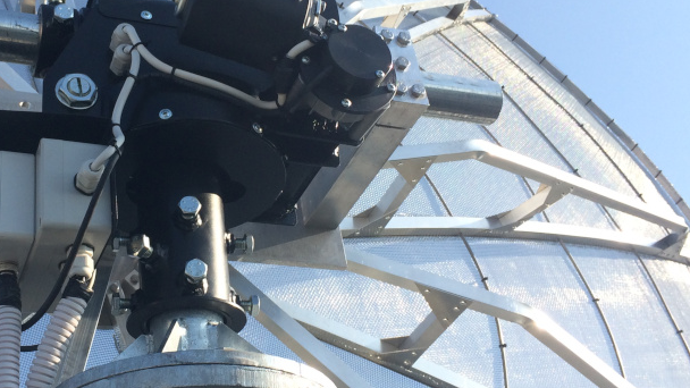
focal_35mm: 52
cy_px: 165
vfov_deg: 23.0
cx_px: 188
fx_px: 951
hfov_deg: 39.0
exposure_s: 1/1244
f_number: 2.2
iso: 32
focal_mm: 4.15
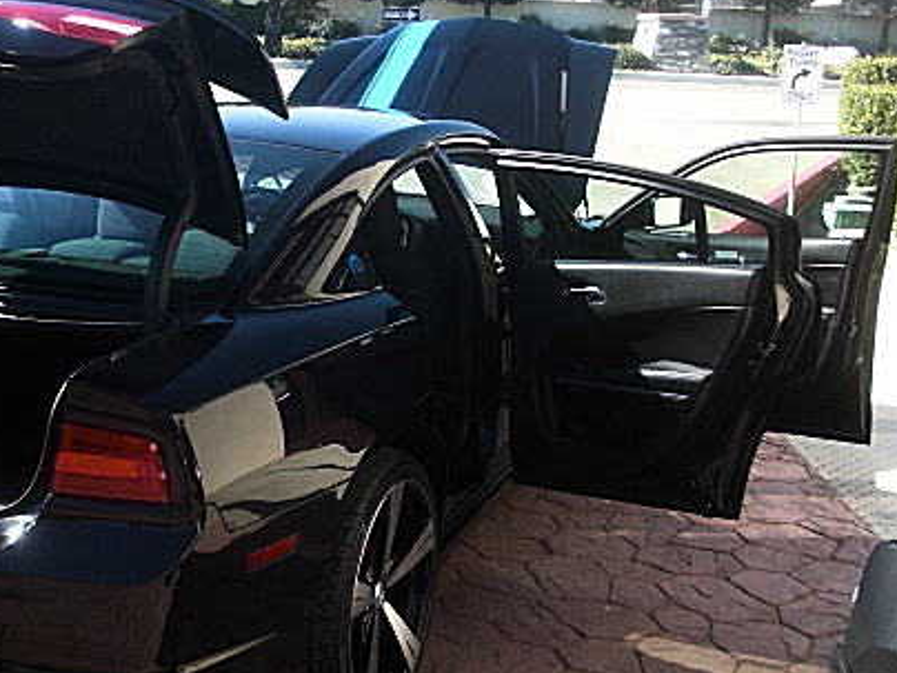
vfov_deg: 25.6
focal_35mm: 57
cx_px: 269
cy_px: 304
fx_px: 1477
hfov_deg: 33.4
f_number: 2.8
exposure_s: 1/200
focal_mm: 6.3
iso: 50
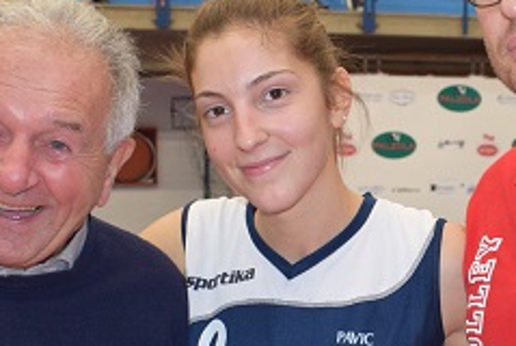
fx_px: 1134
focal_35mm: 79
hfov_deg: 25.2
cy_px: 293
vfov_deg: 17.1
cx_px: 406
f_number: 4.5
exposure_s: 1/80
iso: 800
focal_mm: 18
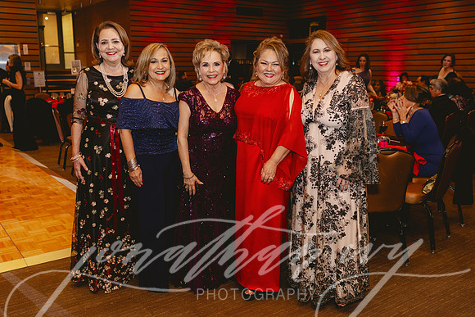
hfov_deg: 53.3
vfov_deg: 37.0
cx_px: 233
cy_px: 154
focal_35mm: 36
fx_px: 474
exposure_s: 1/125
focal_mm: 35
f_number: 2.5
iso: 1600
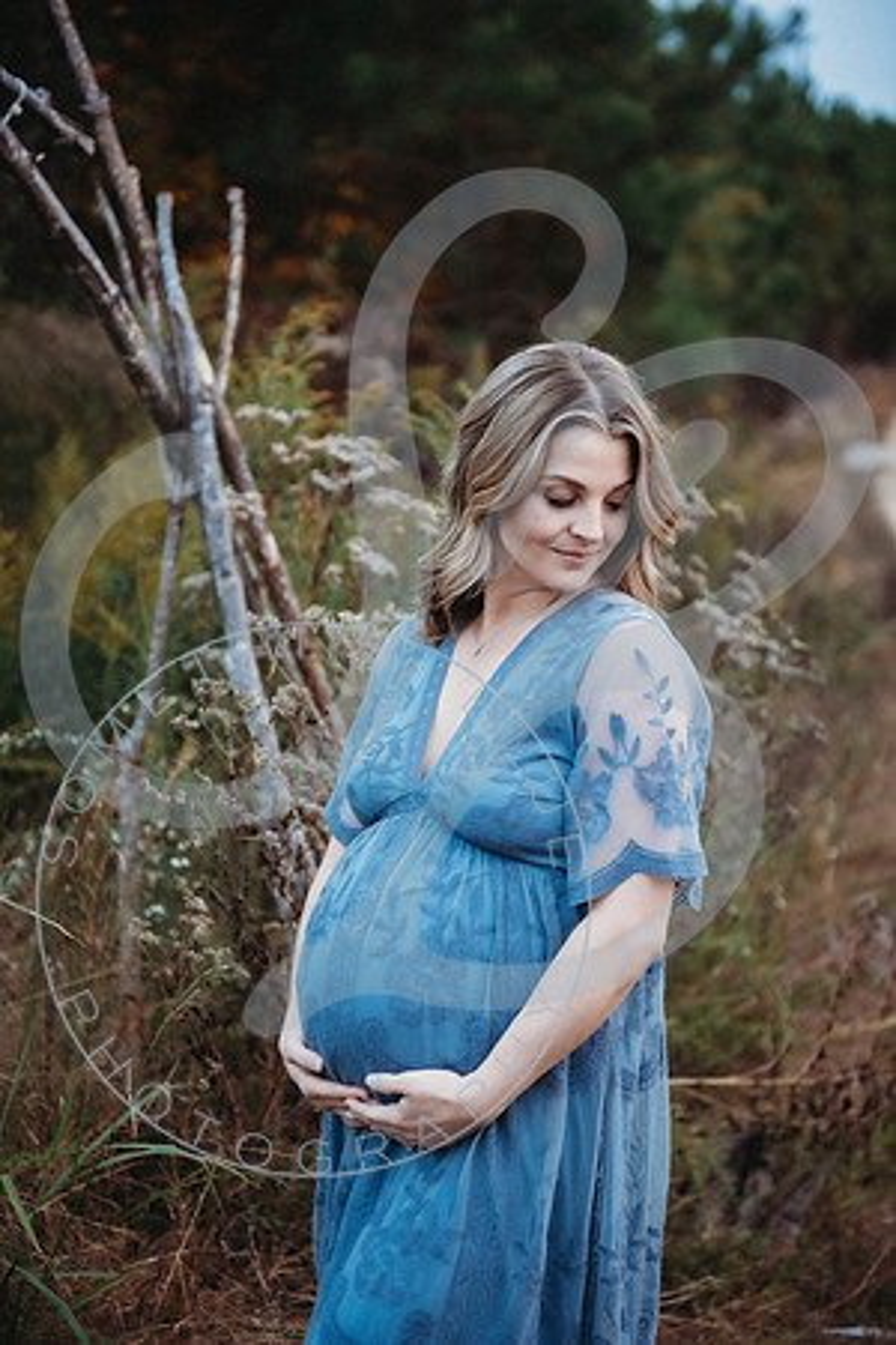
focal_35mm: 70
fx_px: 2613
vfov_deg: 28.8
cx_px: 448
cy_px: 672
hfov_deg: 19.5
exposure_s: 1/250
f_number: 2.8
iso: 320
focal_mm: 70
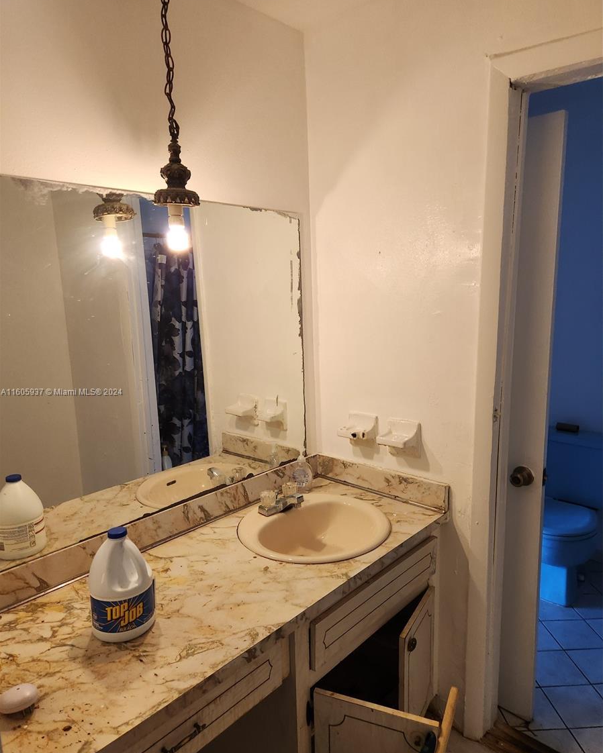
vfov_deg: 70.2
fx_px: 535
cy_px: 393
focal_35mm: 24
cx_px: 302
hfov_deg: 58.8
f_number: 1.8
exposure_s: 1/120
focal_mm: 5.4
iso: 250
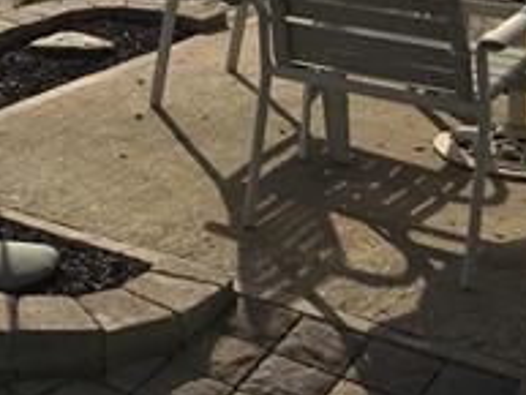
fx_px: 1460
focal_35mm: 96
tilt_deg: -4.5
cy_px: -232
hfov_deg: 18.8
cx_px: -177
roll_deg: +0.3
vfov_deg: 14.2
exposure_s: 1/5128
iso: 25
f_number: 2.2
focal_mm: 4.15
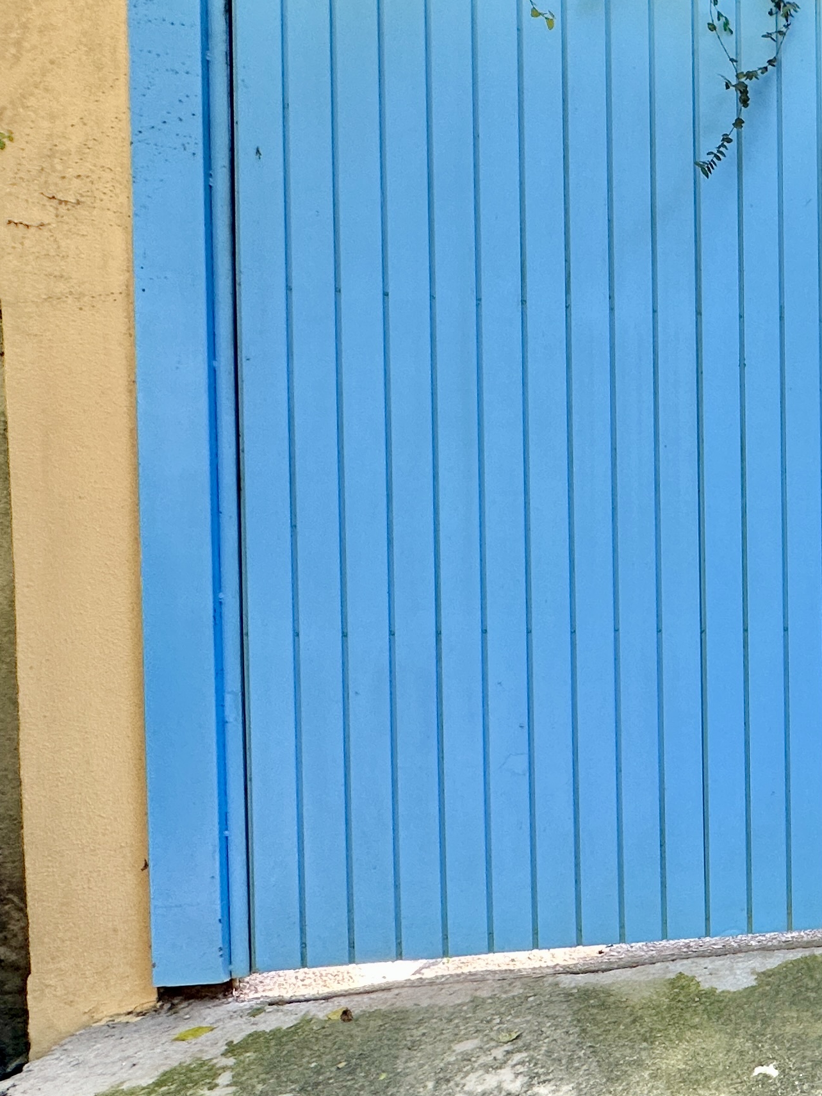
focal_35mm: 33
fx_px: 1045
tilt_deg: -1.1
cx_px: 1053
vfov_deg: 55.1
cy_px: 635
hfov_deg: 32.8
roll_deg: +0.0
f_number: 2.2
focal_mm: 2.22
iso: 80
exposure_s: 1/99
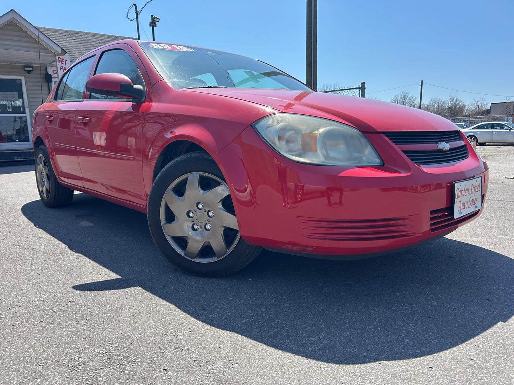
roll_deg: +1.4
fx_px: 386
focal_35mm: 26
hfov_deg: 67.3
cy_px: 192
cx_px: 257
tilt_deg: -9.0
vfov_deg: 53.1
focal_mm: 5.7
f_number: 1.5
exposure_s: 1/2762
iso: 50
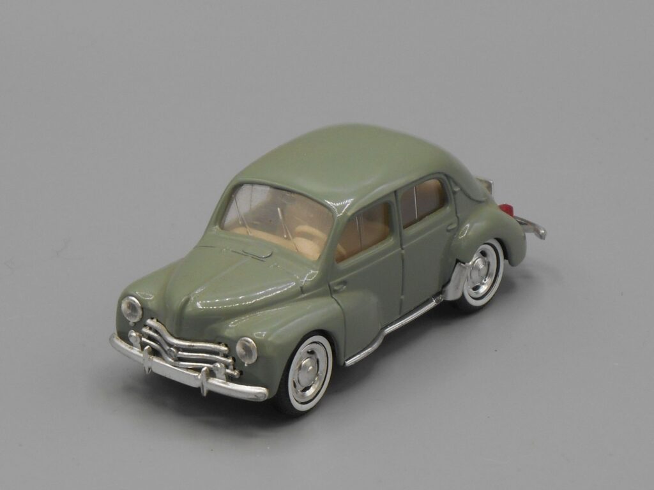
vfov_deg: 21.0
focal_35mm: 70
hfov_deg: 27.8
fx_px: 1323
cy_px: 245
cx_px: 327
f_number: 4.5
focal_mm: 12.5
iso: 80
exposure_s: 1/125
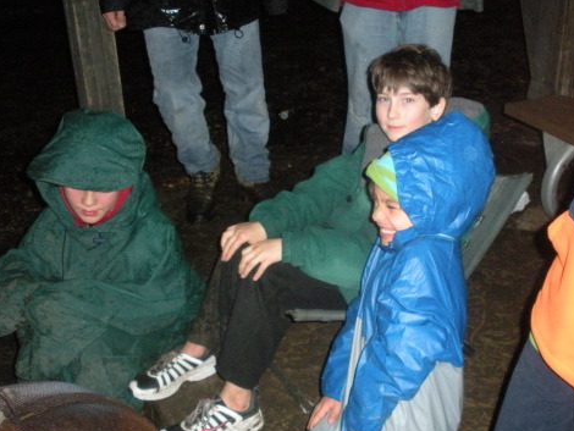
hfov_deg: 38.4
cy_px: 250
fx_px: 813
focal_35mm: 49
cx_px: 386
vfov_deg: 29.7
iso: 516
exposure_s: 1/60
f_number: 3.5
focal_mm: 6.3
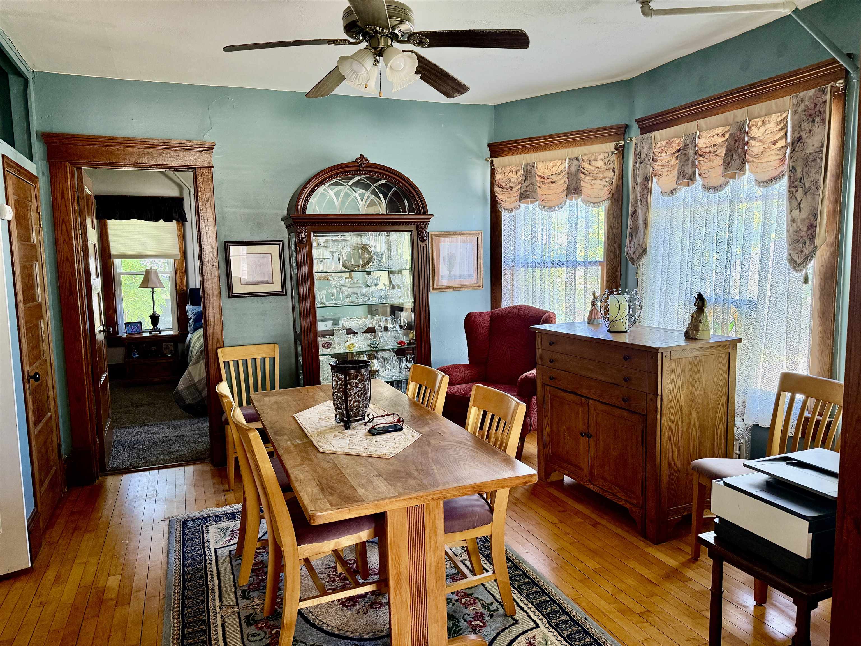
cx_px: 430
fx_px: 597
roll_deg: +1.1
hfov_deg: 71.6
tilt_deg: -6.0
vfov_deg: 56.8
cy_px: 323
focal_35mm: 24
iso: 250
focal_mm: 6.76
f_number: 1.78
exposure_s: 1/60
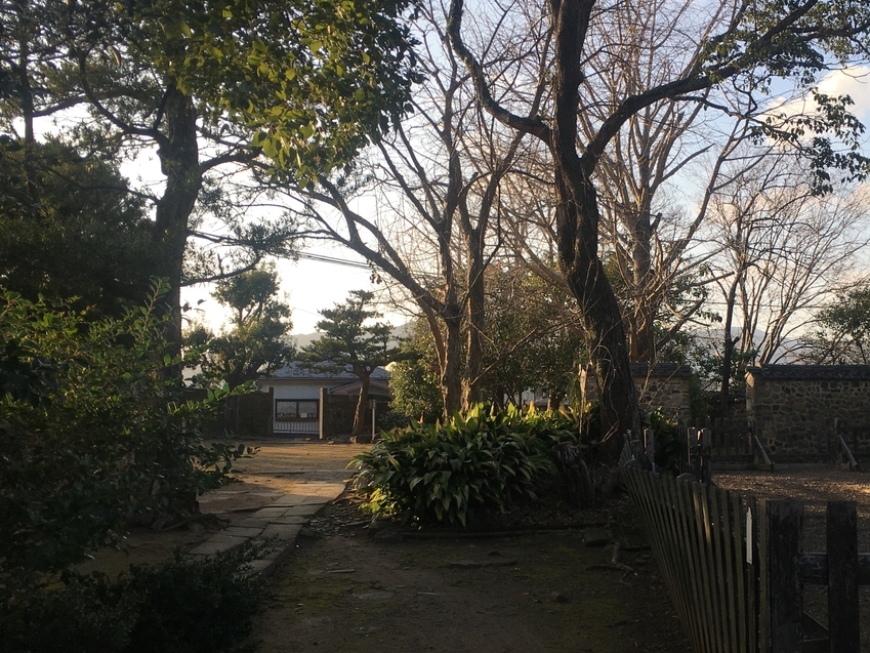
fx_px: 1031
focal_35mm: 41
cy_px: 341
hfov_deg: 45.4
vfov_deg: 35.1
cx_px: 544
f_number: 2.2
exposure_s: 1/712
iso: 25
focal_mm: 4.15
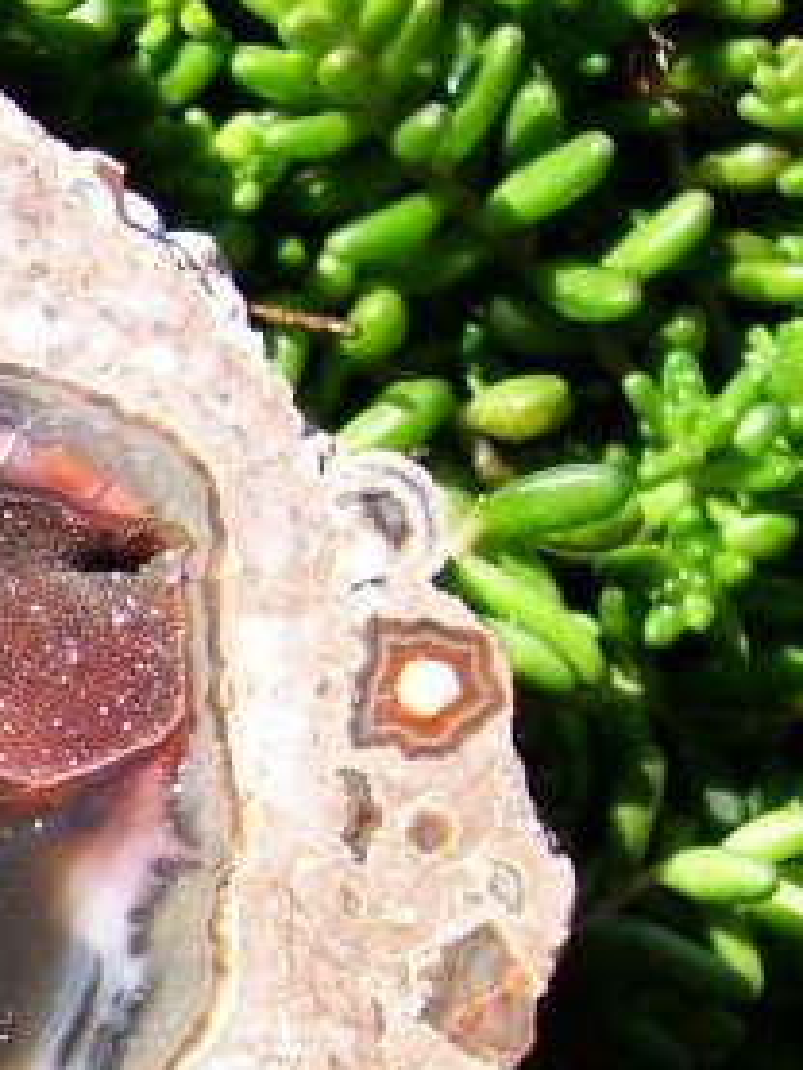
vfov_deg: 19.9
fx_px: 3029
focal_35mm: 98
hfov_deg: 13.8
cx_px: -525
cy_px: 807
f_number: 2.7
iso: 80
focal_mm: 5.6
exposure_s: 1/500
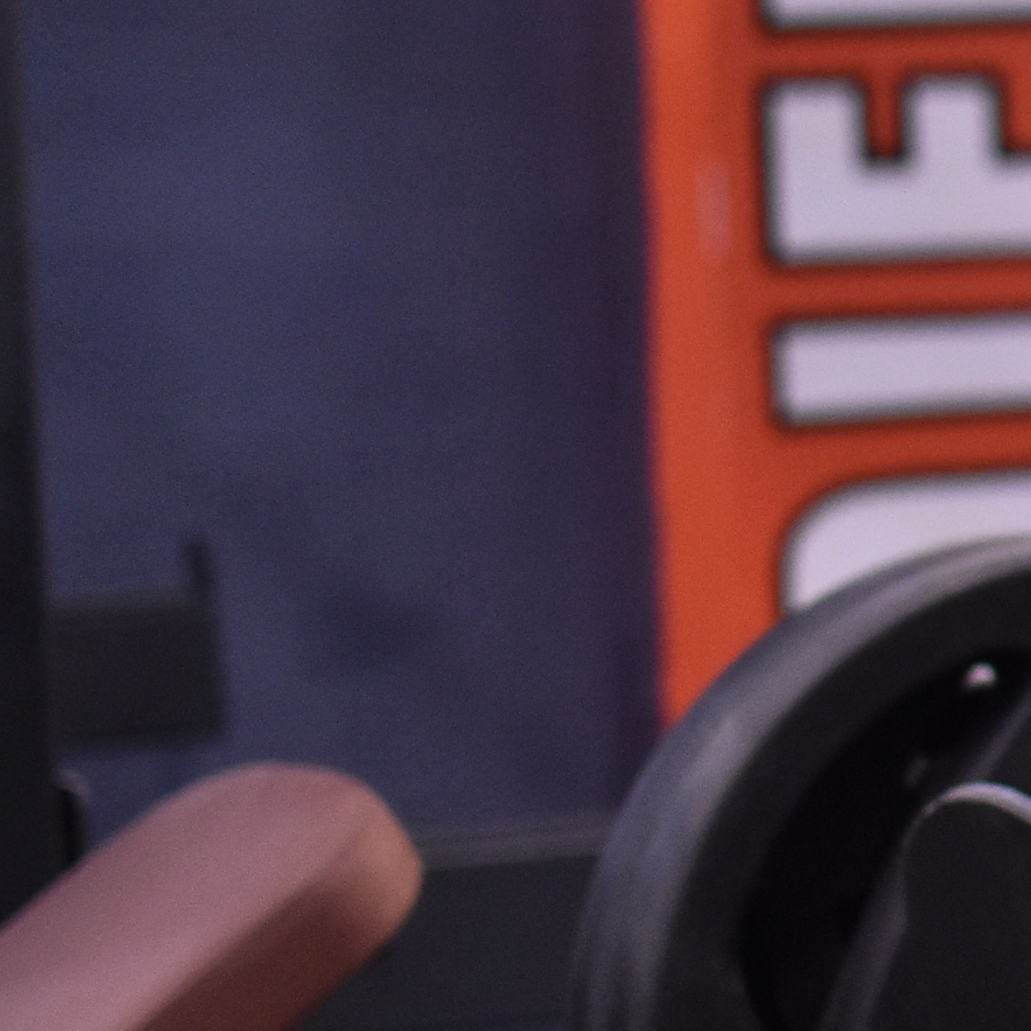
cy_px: 698
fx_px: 7212
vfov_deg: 8.2
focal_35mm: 214
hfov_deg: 7.8
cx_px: 2181
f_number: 1.8
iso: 800
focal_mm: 35
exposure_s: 1/160
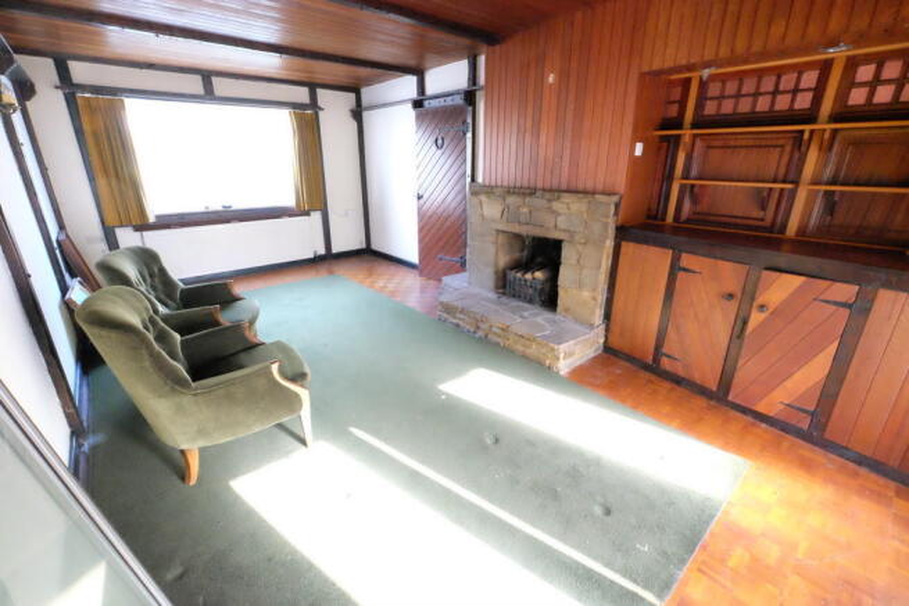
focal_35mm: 15
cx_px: 454
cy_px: 303
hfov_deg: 100.4
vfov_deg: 77.4
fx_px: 379
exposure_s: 1/25
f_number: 8
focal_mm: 10
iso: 12800
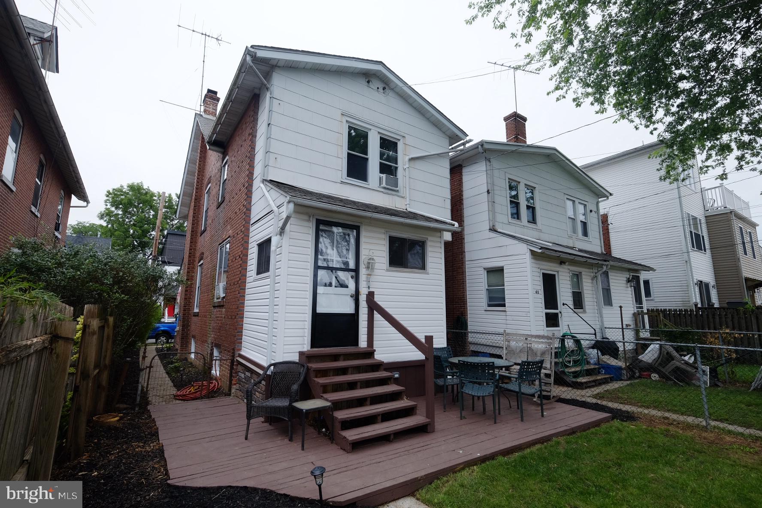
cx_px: 381
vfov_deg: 73.7
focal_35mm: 16
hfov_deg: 96.7
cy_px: 254
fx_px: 339
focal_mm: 10.5
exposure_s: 1/140
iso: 400
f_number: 8
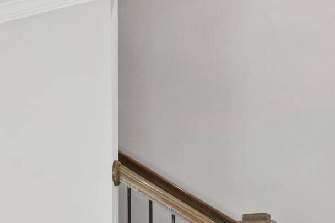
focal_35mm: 74
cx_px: -412
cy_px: 259
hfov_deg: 16.4
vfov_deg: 17.6
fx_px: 688
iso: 100
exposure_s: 1/3
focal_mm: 10
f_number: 8
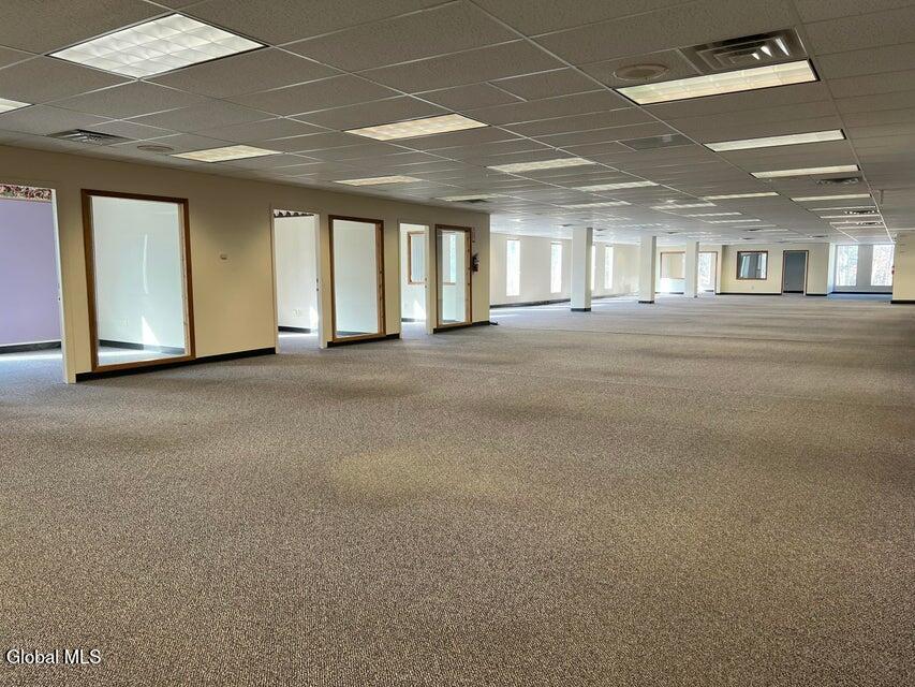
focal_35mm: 26
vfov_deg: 53.1
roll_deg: -0.1
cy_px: 344
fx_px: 687
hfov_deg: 67.3
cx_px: 458
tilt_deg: -6.6
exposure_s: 1/120
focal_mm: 5.7
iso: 100
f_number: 1.5
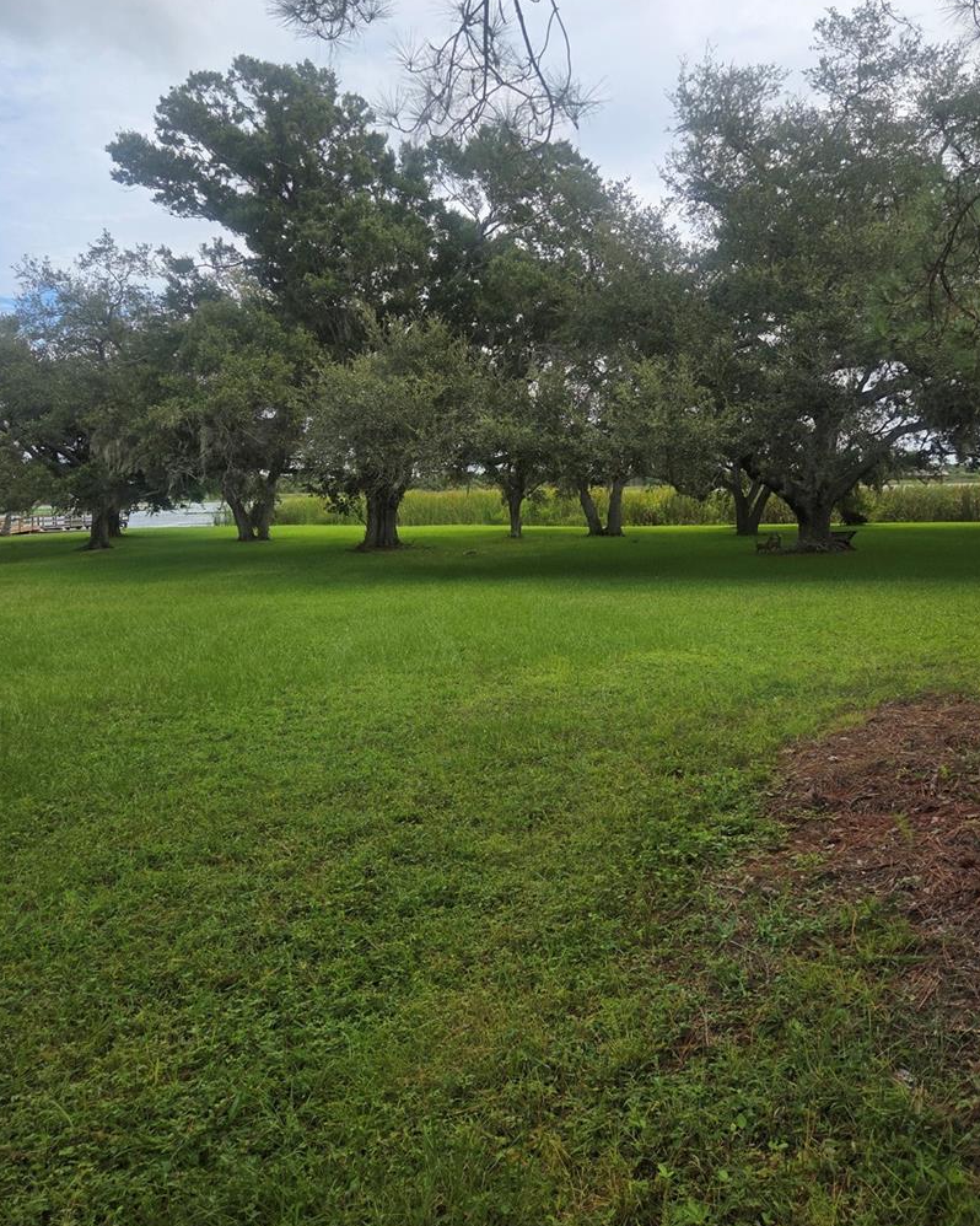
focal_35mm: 27
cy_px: 507
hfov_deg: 53.1
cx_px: 524
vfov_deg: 63.6
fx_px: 979
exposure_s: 1/3924
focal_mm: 5.4
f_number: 1.8
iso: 80
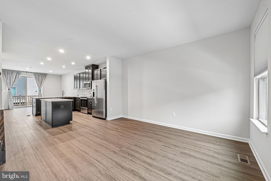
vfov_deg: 81.2
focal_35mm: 14
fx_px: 105
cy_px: 90
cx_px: 136
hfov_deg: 104.3
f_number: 8
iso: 400
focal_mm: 14
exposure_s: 1/8
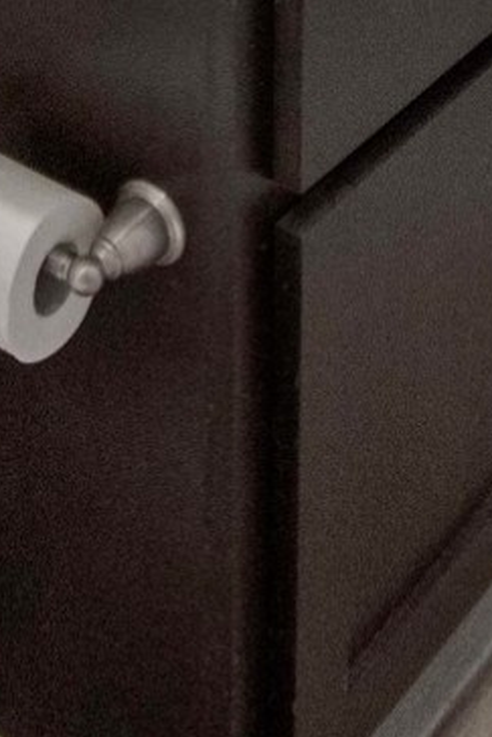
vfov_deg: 17.8
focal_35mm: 89
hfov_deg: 15.2
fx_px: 1823
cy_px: -636
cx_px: 34
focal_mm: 10
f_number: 4.5
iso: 500
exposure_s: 1/60
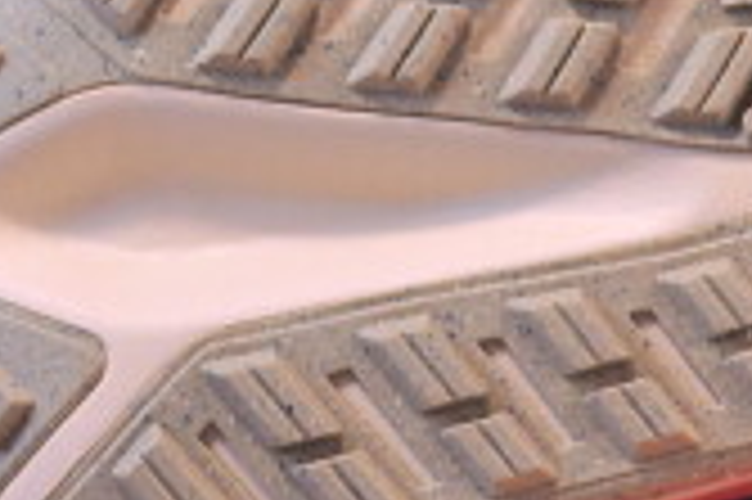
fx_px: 7492
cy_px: -309
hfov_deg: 5.7
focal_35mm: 359
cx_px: 910
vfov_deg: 3.8
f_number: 2.2
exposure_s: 1/320
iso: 250
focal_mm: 50
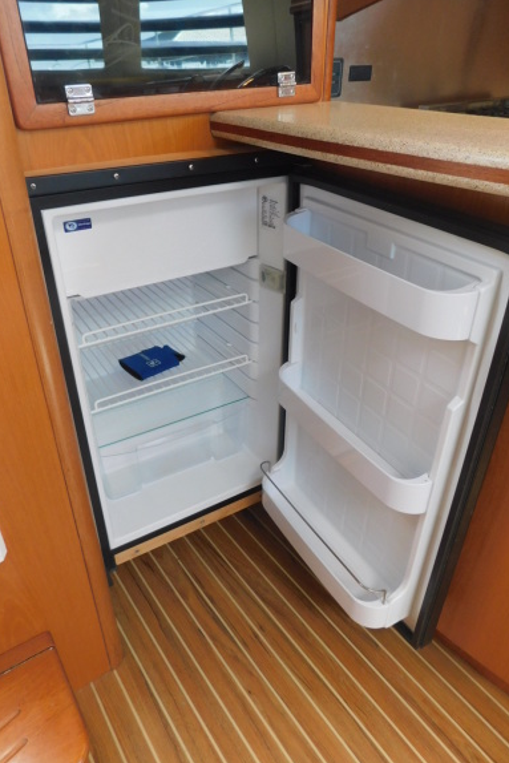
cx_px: 239
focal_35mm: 25
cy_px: 368
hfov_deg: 51.3
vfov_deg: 71.5
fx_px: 530
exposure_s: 1/30
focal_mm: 4
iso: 180
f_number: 3
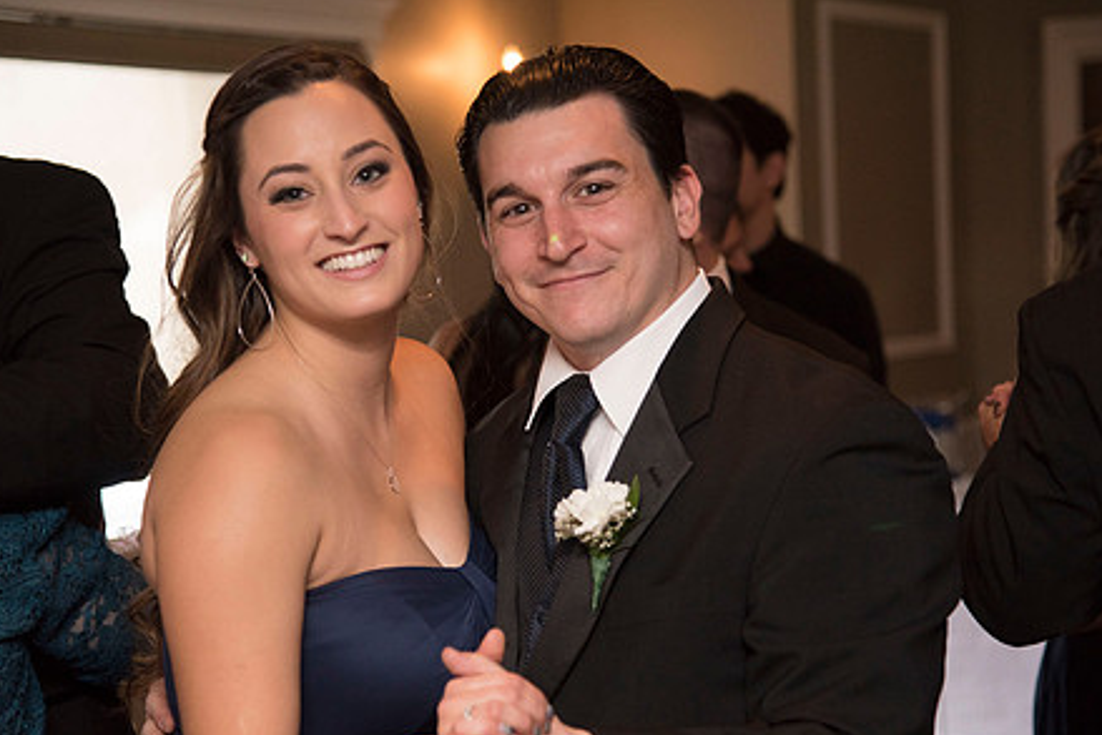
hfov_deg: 20.6
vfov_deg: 13.8
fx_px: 3031
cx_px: 530
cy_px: 465
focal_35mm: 99
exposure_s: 1/200
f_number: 4
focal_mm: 75
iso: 1000
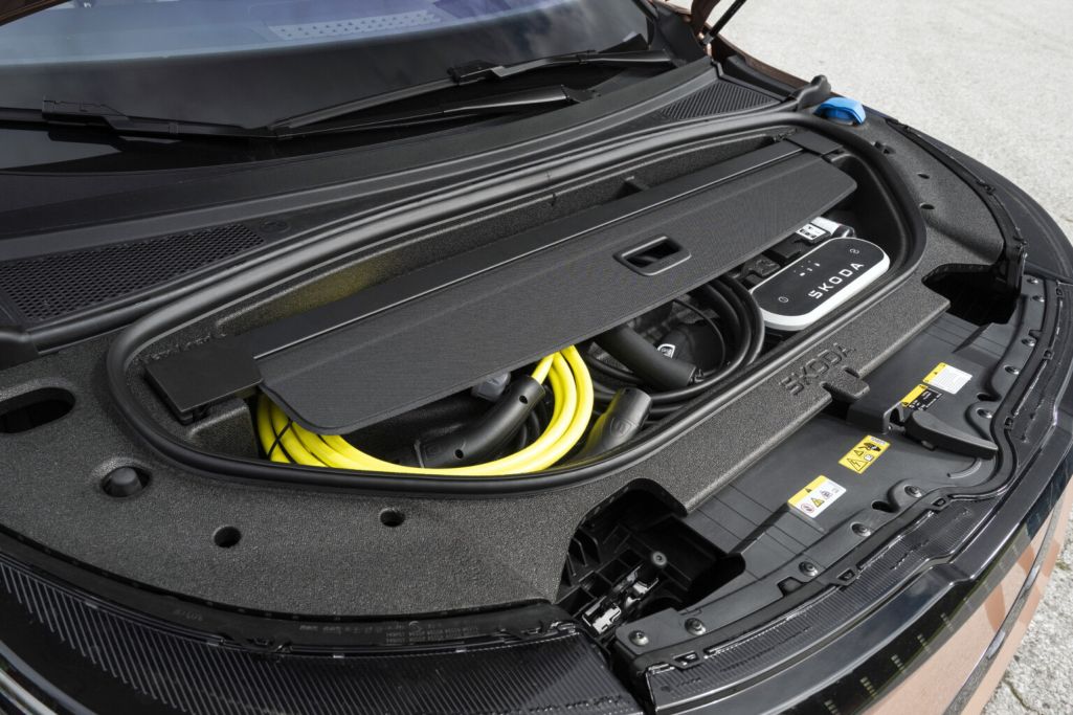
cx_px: 536
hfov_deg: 68.0
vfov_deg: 48.4
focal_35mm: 27
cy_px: 358
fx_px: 796
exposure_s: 1/200
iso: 200
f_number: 8
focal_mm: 24
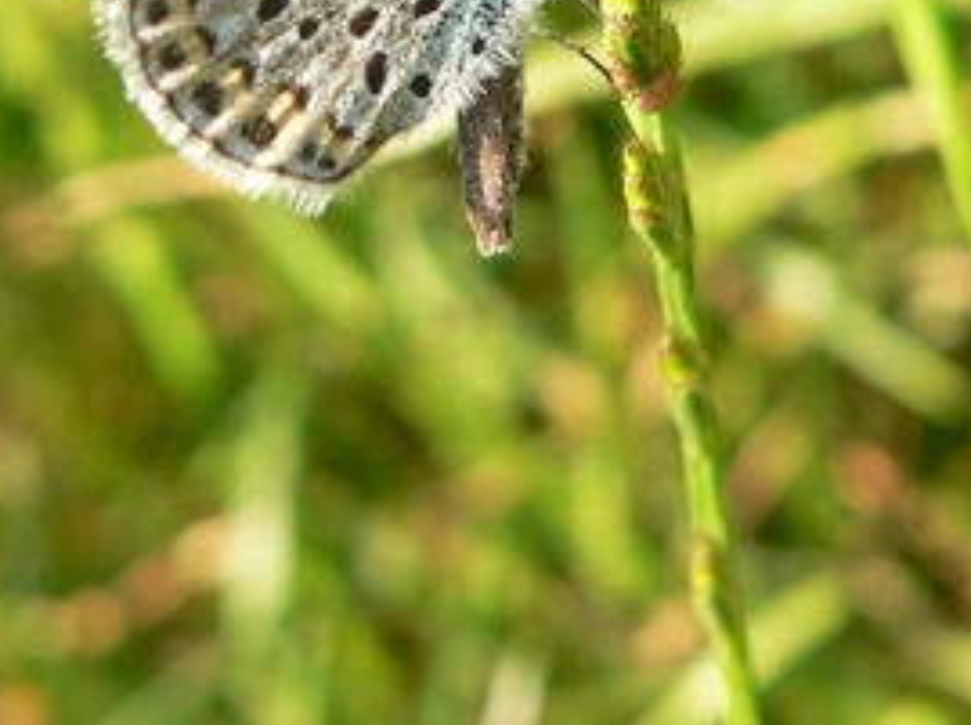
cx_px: 350
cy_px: -83
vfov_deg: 8.4
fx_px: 4874
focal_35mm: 174
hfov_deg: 11.4
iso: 100
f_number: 4
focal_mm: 12.1
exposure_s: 1/200
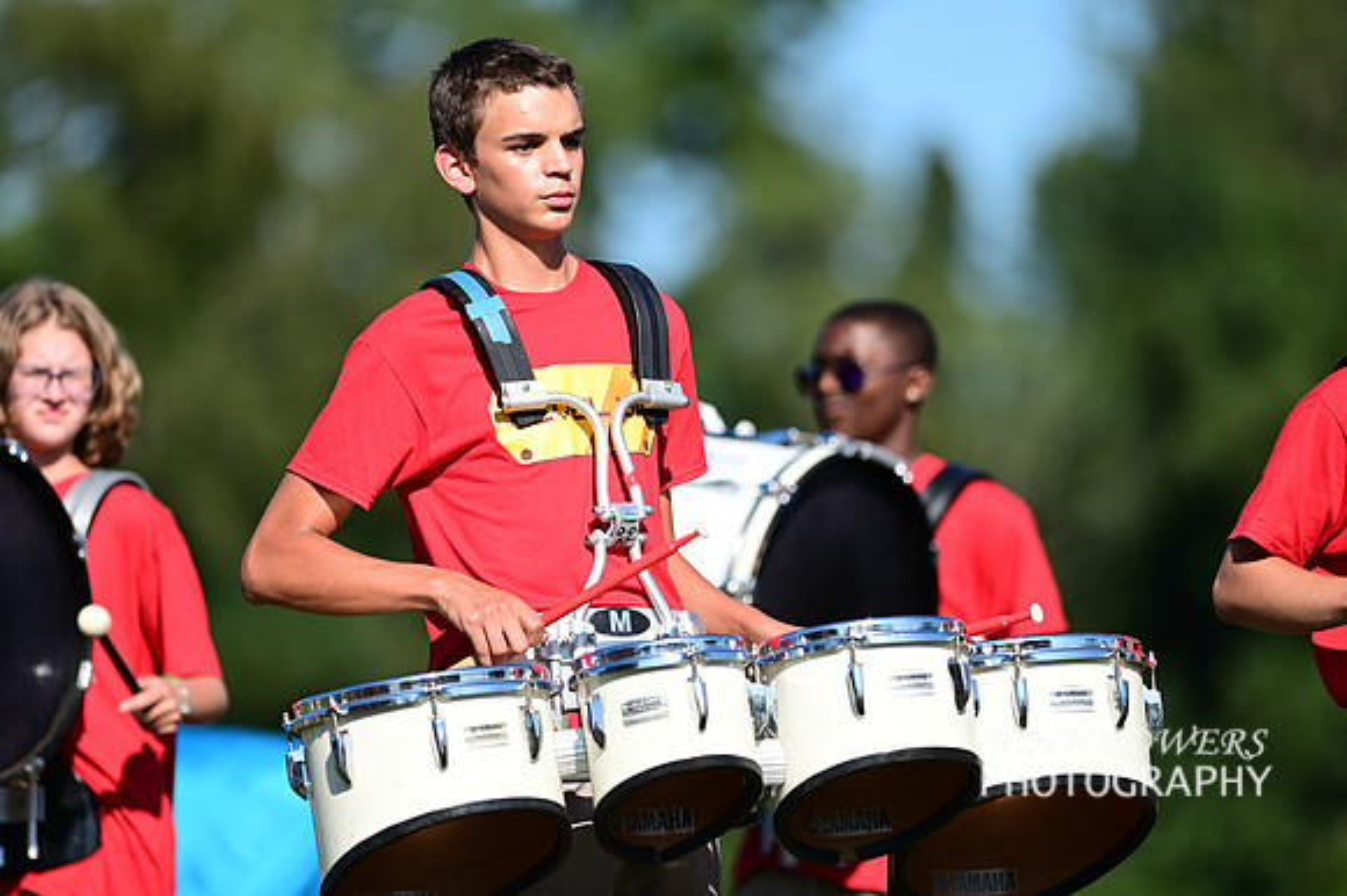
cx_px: 674
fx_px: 11218
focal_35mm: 300
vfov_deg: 4.6
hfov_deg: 6.9
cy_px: 448
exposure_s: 1/1600
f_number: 2.8
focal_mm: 300
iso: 100
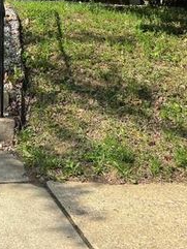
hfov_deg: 19.6
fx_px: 518
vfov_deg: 24.0
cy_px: -67
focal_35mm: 72
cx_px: -17
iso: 50
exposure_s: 1/1295
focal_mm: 5.96
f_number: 1.6
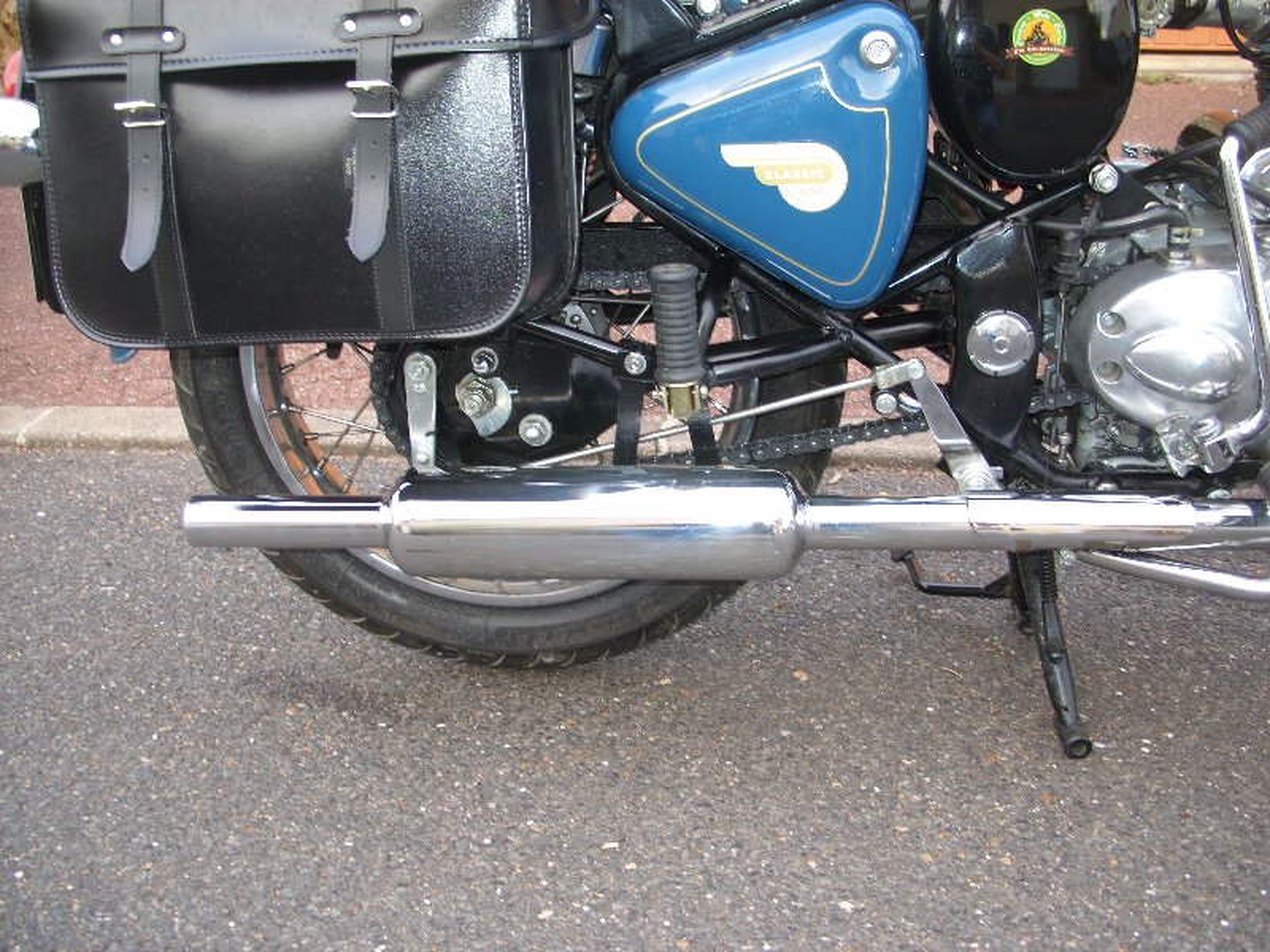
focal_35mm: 38
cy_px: 476
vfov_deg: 37.7
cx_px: 635
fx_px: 1394
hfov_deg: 49.0
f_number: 2.8
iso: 50
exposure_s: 1/30
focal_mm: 7.8
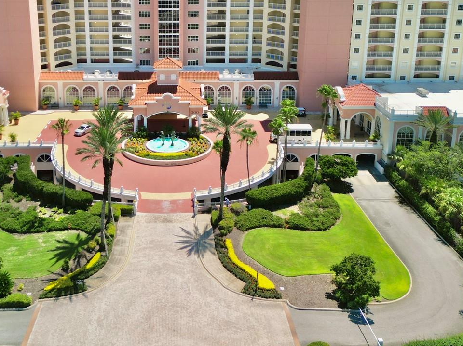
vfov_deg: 35.2
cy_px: 88
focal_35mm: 40
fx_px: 535
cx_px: 173
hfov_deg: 46.4
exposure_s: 1/1600
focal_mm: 6.72
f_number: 1.7
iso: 120
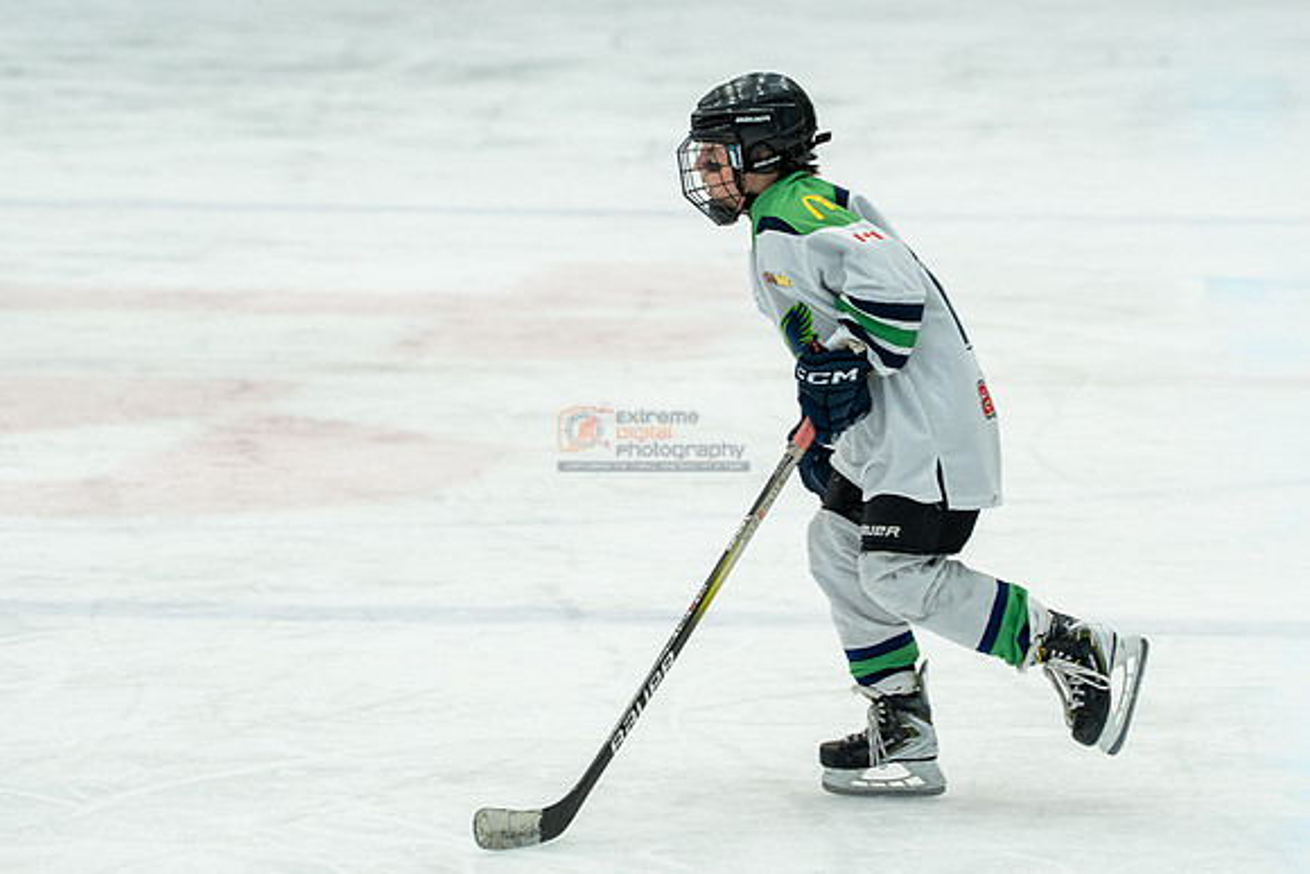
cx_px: 791
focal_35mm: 308
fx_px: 11195
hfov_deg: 6.7
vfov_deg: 4.5
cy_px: 444
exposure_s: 1/800
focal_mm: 150
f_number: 3.5
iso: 1600
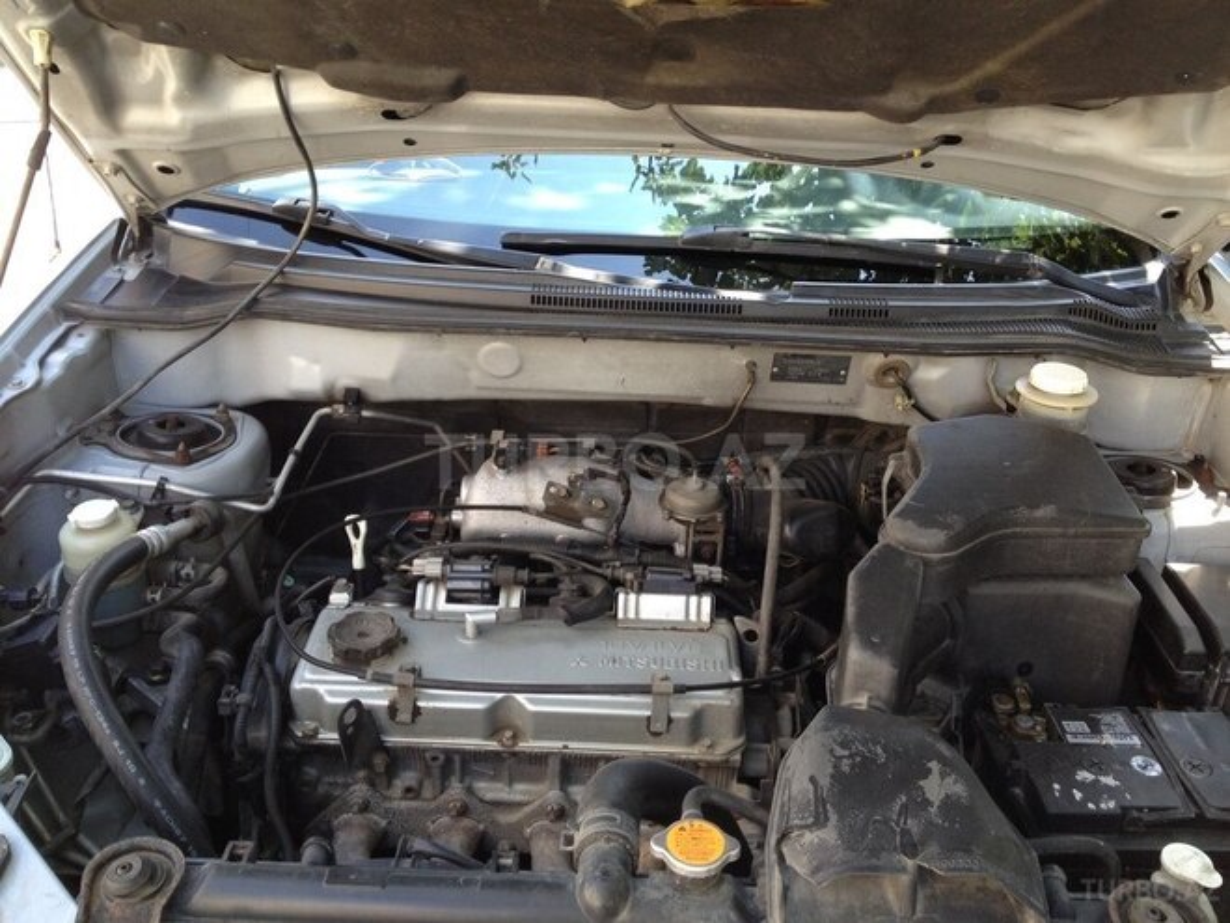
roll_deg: +1.9
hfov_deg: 52.6
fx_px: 1244
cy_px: 462
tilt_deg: -27.0
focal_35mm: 35
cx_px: 615
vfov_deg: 40.7
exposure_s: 1/120
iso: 64
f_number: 2.4
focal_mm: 4.28
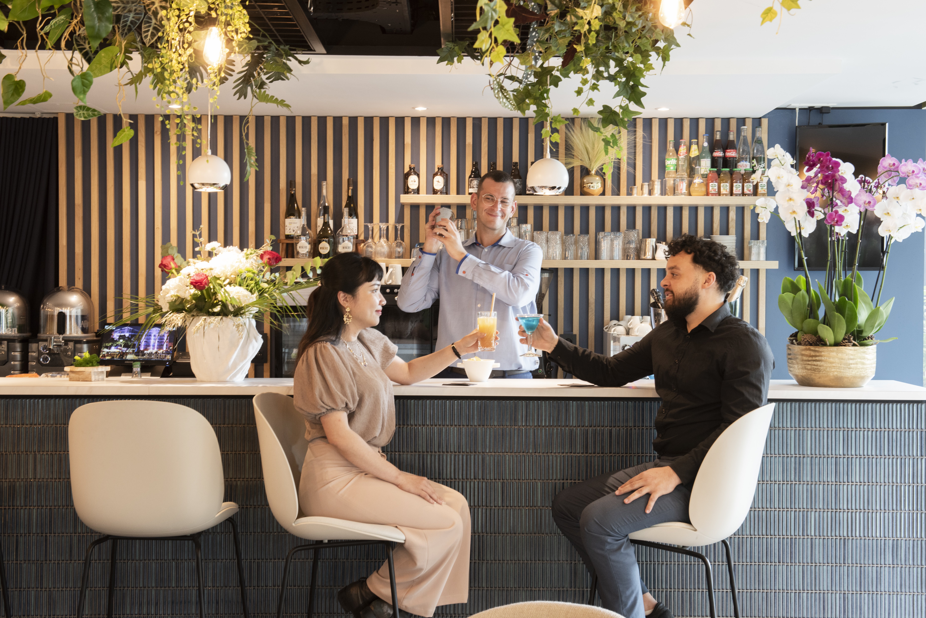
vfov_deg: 27.0
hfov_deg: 39.6
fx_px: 1286
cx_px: 463
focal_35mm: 50
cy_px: 309
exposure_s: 1/8
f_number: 11
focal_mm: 50
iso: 640
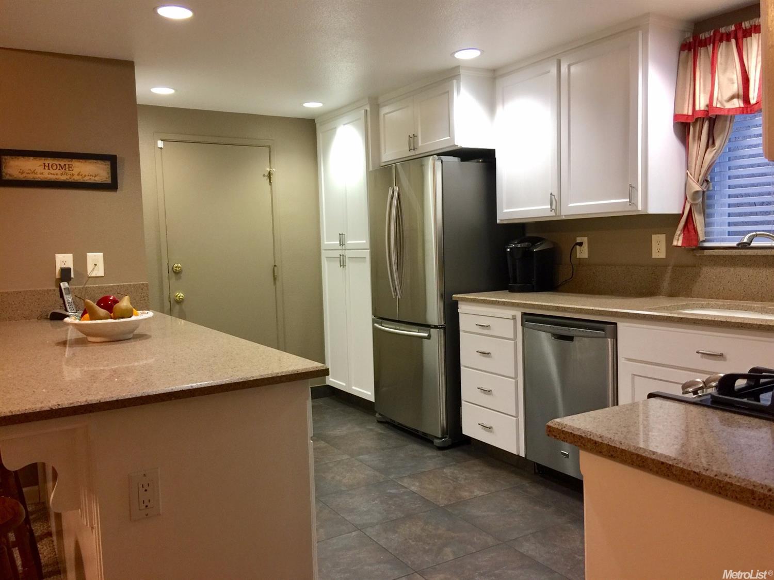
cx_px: 387
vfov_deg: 48.2
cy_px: 290
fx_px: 648
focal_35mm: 29
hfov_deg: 61.7
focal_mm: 4.15
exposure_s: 1/15
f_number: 2.2
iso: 50
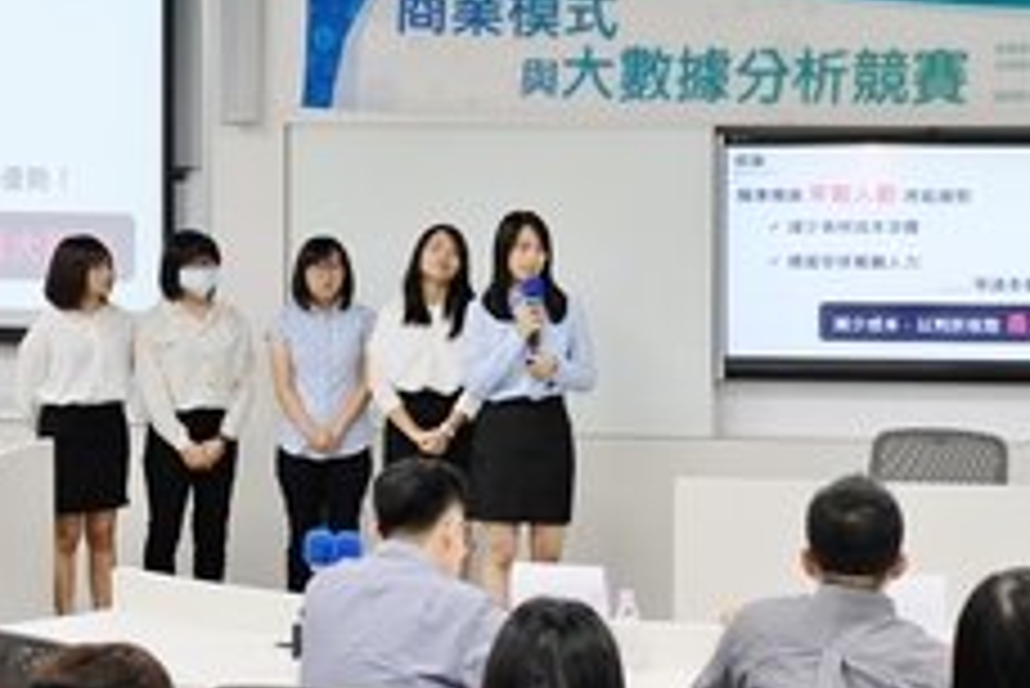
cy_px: 187
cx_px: 742
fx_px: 2348
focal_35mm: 82
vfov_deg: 16.6
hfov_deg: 24.5
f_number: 4
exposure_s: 1/60
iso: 400
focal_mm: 31.5
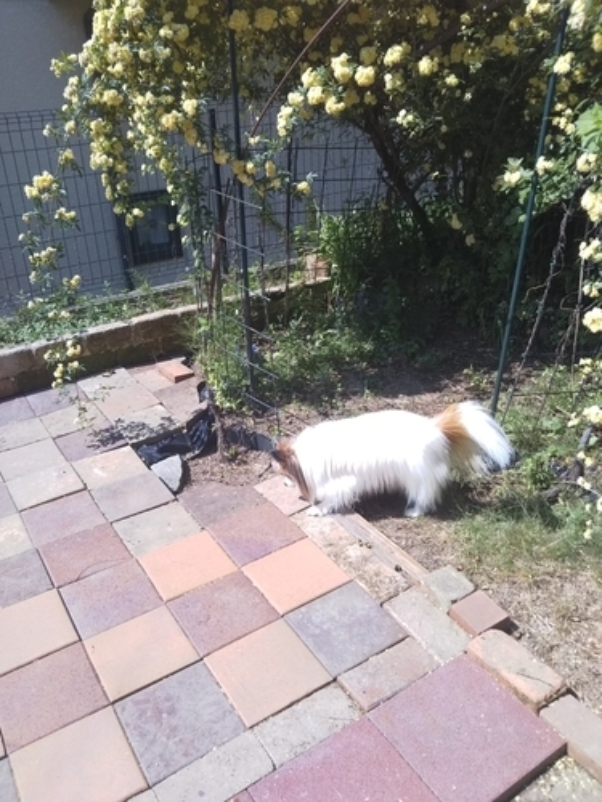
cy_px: 401
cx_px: 301
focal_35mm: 30
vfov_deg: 60.0
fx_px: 696
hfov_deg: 46.8
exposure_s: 1/445
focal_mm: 4
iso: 40
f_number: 2.2
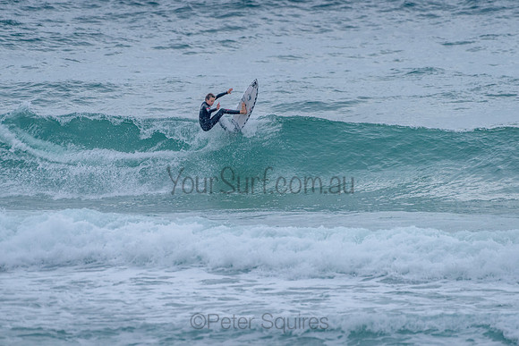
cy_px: 134
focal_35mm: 613
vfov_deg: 2.2
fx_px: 8836
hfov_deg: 3.4
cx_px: 260
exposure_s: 1/2000
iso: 1800
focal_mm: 500
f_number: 5.6
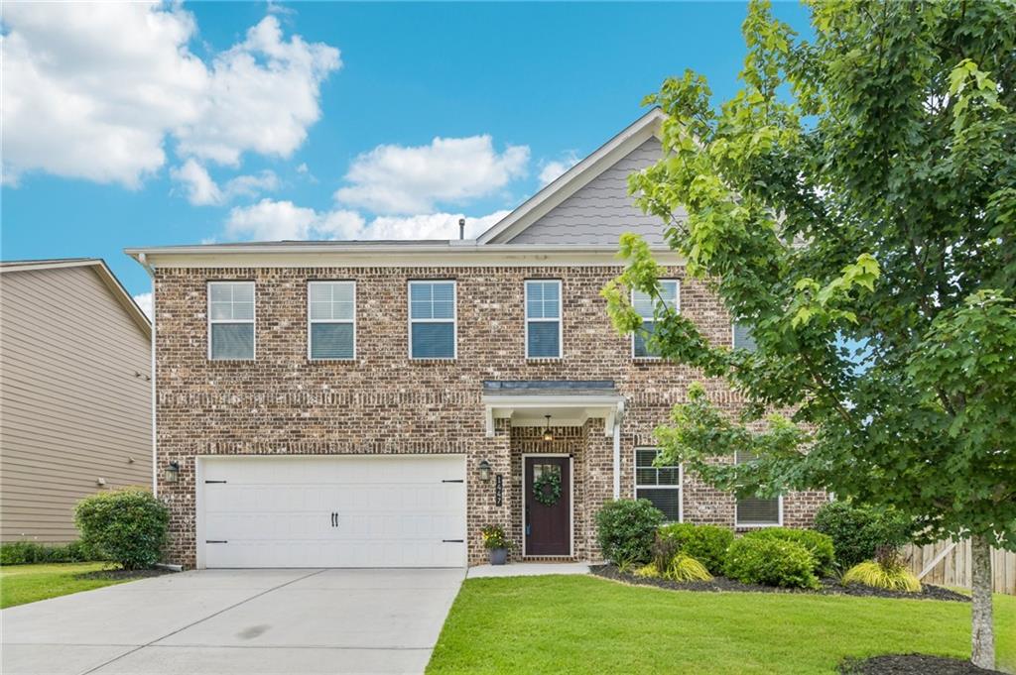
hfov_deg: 81.2
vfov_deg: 59.4
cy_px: 338
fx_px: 592
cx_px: 508
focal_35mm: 21
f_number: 8
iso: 400
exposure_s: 1/1000
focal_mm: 21
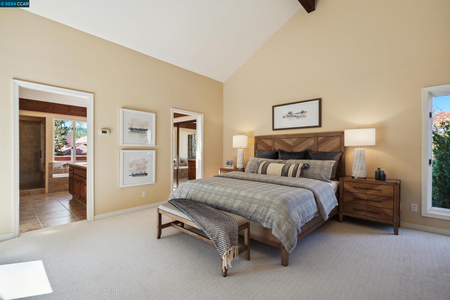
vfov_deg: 73.7
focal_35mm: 16
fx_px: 200
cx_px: 225
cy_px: 150
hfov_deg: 96.7
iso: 160
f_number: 9
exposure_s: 1/20
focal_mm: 16
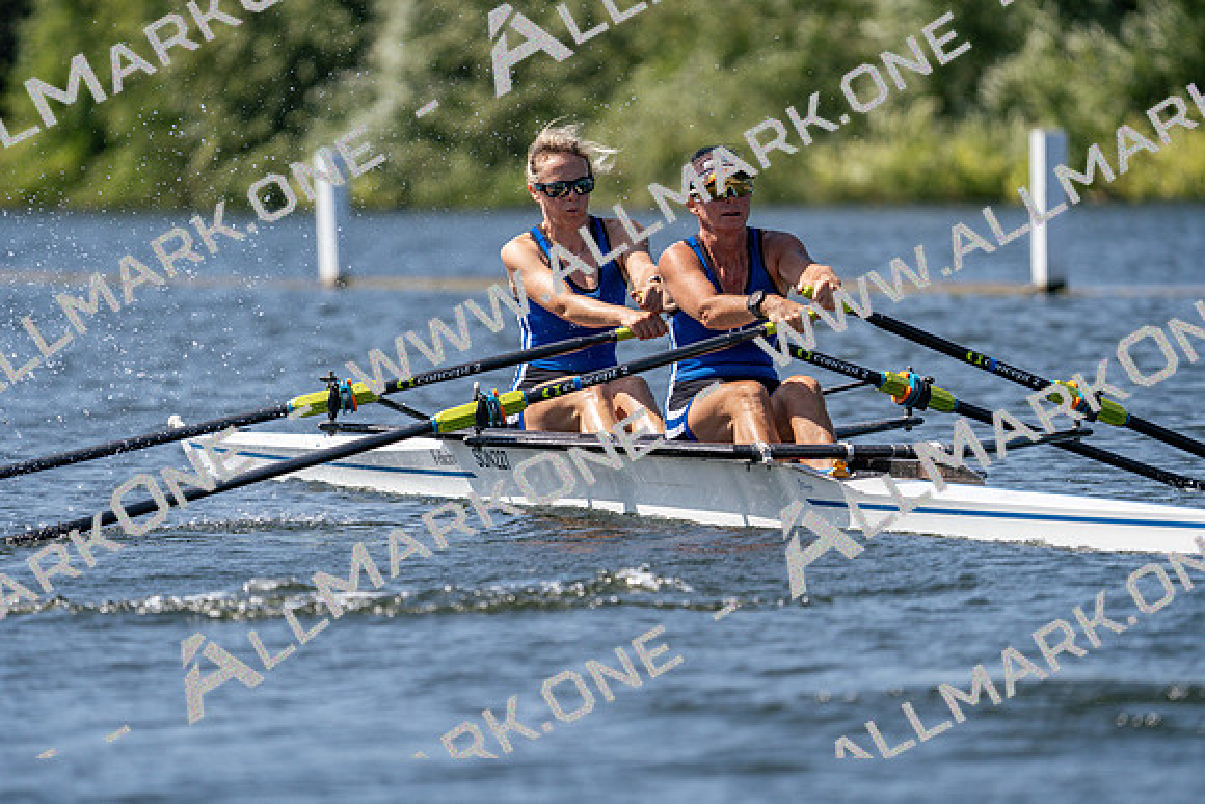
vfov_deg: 3.6
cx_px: 602
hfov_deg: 5.4
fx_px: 12889
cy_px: 402
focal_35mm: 385
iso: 250
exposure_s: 1/2000
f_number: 6.3
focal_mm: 385
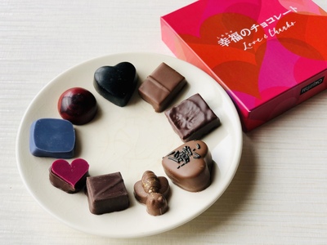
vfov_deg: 28.0
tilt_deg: -52.7
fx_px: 491
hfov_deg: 36.8
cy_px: 122
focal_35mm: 52
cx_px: 164
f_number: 2.4
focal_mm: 6
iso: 25
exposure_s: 1/60
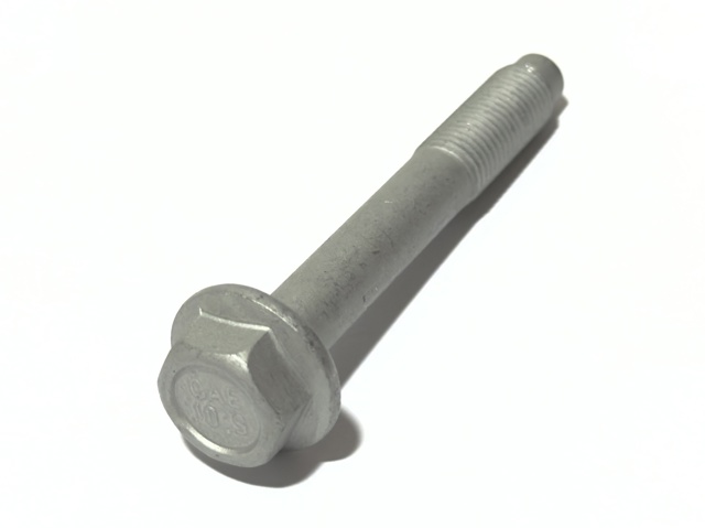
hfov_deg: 52.7
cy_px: 264
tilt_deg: -38.9
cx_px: 352
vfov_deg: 40.6
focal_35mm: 35
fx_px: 712
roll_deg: -1.0
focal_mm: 6.76
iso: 80
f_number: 1.78
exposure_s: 1/100
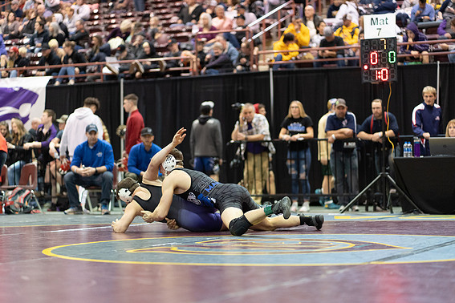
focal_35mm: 87
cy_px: 152
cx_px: 226
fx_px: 1099
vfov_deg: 15.7
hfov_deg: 23.4
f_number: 1.8
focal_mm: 85
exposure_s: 1/500
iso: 3200
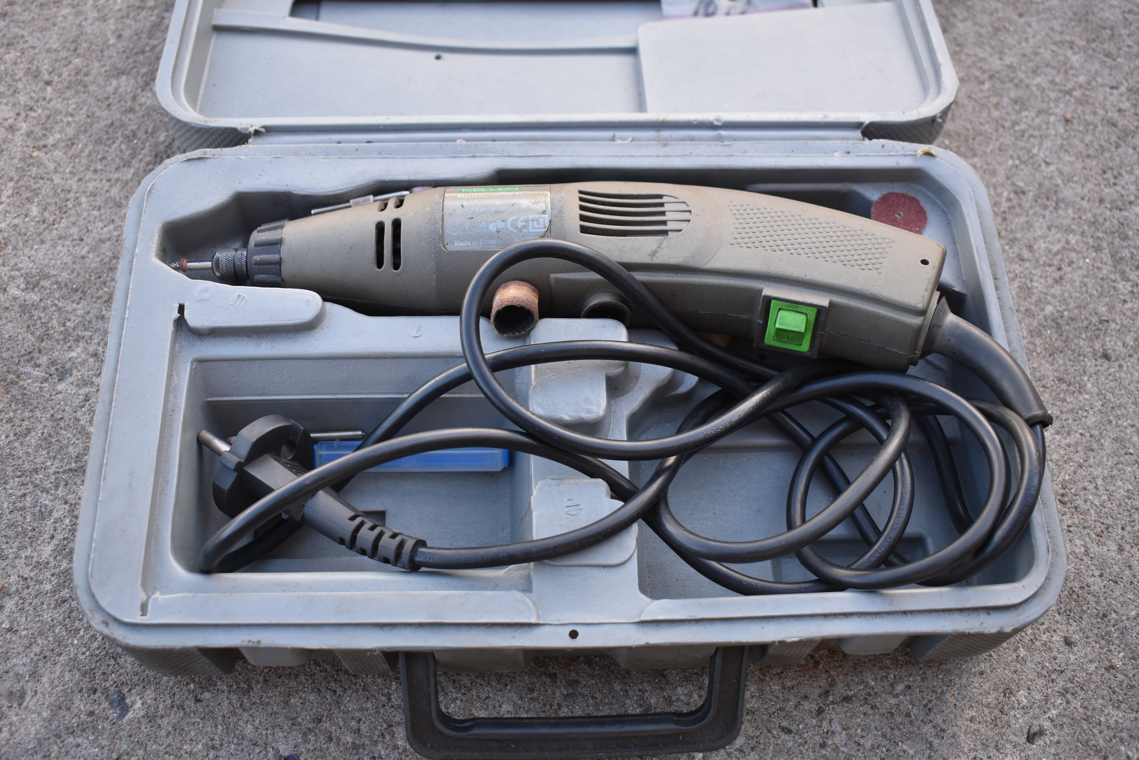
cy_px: 380
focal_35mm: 38
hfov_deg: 51.3
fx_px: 1187
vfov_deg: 35.5
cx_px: 570
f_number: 5
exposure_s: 1/250
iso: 400
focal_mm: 25
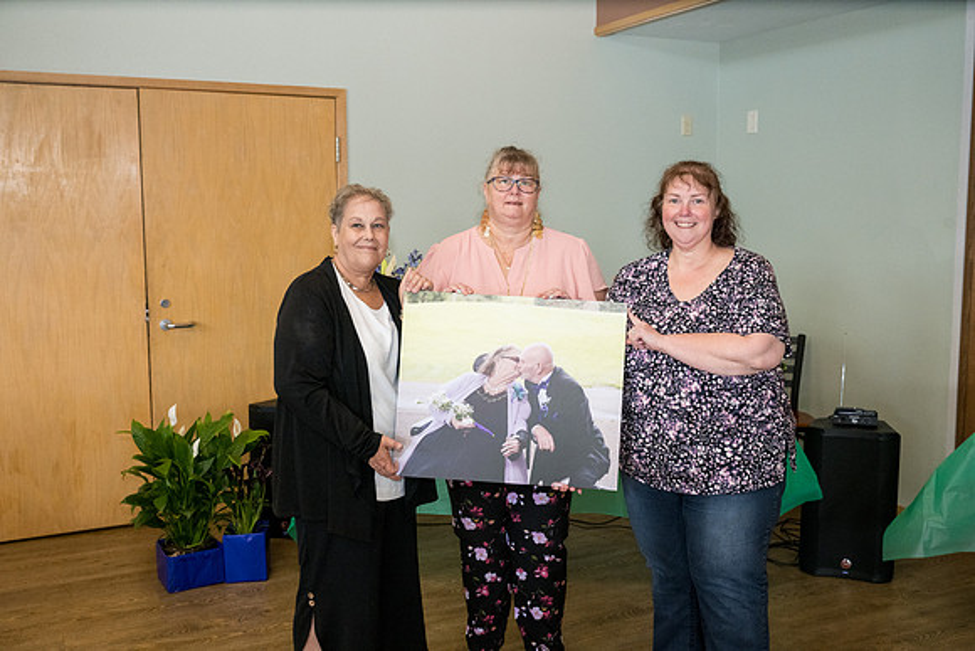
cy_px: 326
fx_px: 948
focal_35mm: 35
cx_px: 488
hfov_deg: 54.4
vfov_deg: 37.9
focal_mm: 35
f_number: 6.3
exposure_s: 1/250
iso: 3200
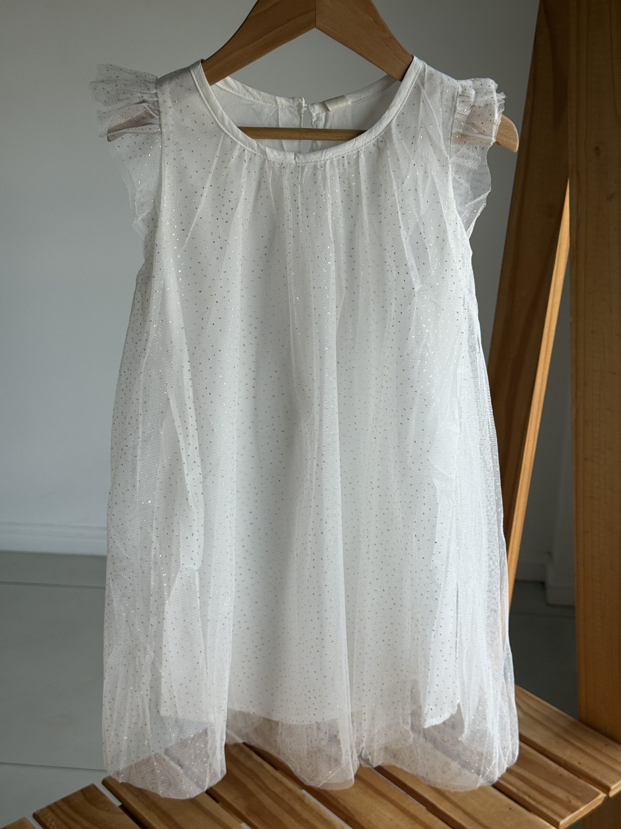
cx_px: 310
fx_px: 1148
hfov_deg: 30.3
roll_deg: -0.1
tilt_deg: -21.7
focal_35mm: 48
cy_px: 414
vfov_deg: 39.7
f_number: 1.78
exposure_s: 1/928
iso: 64
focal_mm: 6.76
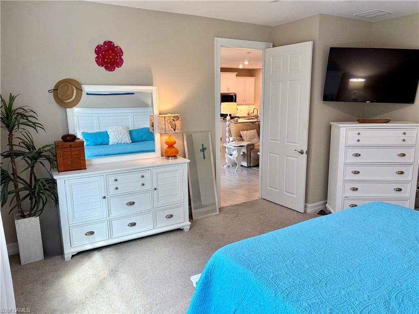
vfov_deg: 53.1
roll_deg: +1.5
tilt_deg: -10.2
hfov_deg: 67.3
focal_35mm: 26
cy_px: 157
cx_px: 210
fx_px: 315
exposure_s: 1/120
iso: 100
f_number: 1.6
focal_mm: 5.96
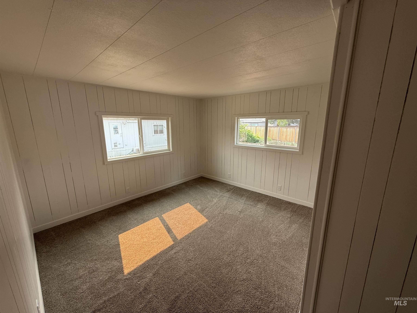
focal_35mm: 14
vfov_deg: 85.7
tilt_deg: -9.2
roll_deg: +1.2
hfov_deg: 102.1
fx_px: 169
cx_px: 208
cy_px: 156
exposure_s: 1/99
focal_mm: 2.22
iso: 64
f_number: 2.2
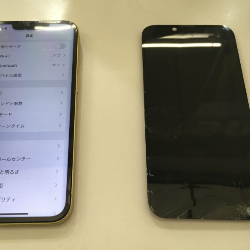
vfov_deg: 42.8
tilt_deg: -61.7
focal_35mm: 39
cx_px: 110
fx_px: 319
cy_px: 122
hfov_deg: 42.8
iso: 32
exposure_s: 1/30
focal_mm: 4.15
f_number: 2.2
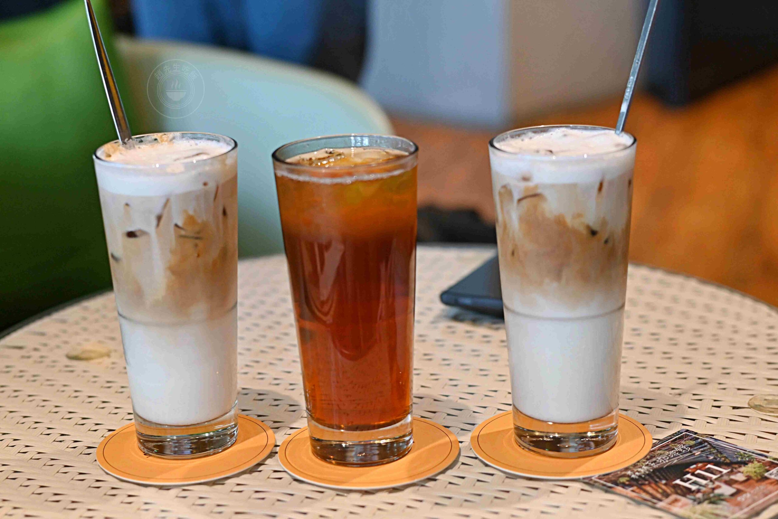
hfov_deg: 27.0
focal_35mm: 75
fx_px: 1621
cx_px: 389
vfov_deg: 18.2
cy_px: 260
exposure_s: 1/200
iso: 640
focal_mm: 50
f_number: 2.5
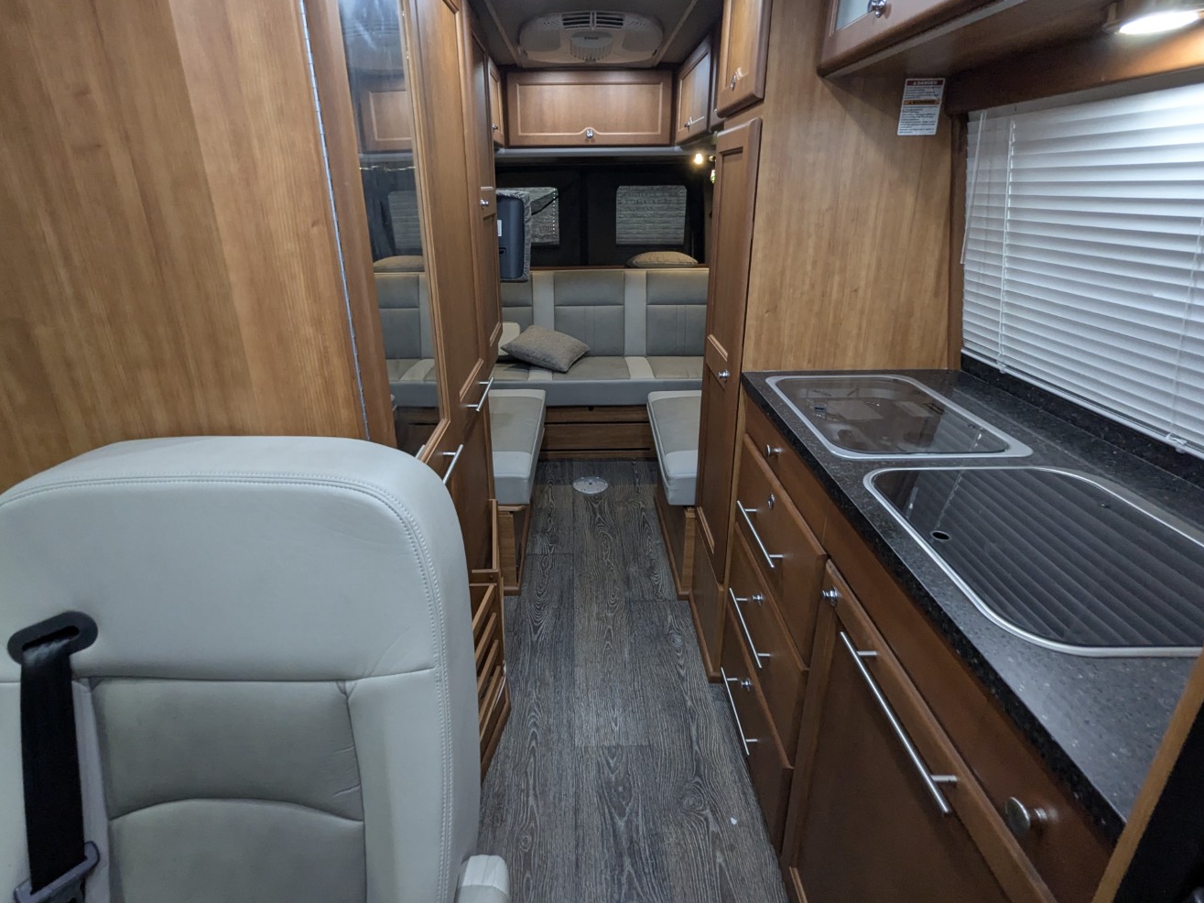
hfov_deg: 91.0
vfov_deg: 74.7
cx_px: 574
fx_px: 591
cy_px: 425
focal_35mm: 17
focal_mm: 2.35
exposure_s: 1/34.5
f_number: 2.2
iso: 317
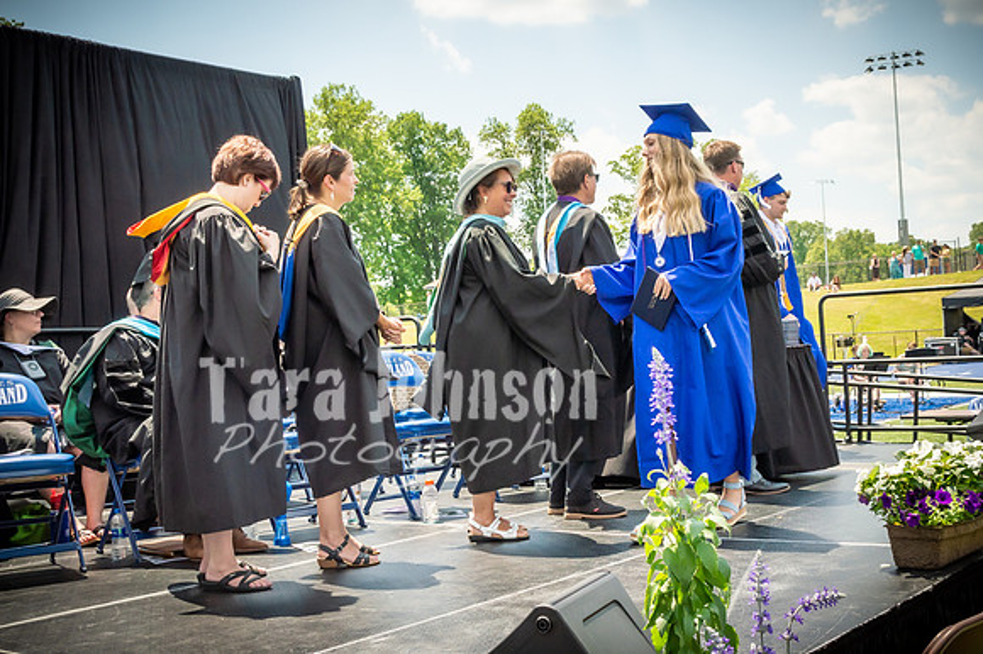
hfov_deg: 43.2
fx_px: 1231
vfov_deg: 29.7
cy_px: 298
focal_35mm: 45
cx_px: 619
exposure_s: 1/800
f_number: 7.1
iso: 200
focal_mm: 20
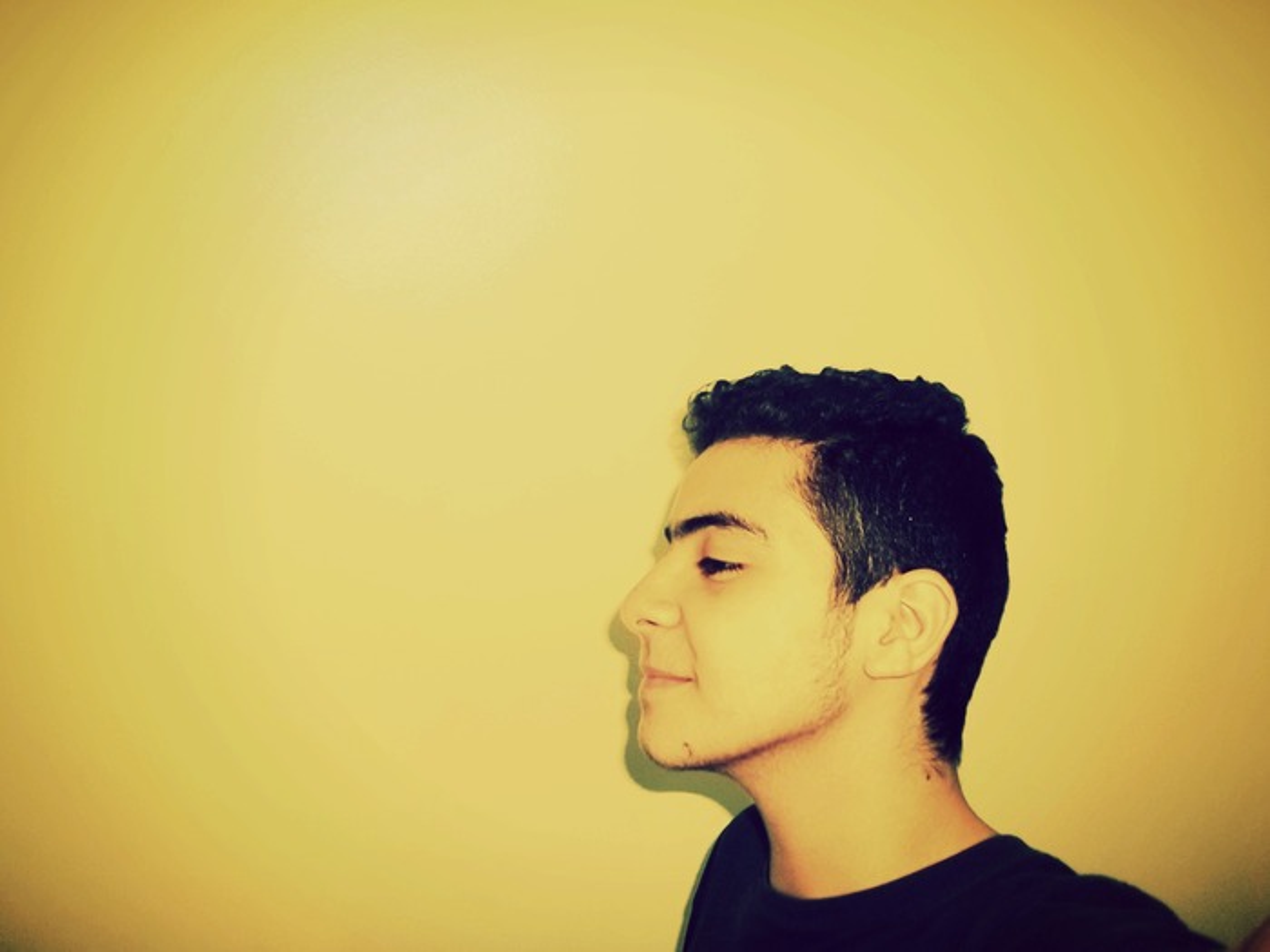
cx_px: 635
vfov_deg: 44.2
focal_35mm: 32
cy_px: 476
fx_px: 1174
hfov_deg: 56.8
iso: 160
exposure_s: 1/30
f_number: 2.9
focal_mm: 5.7
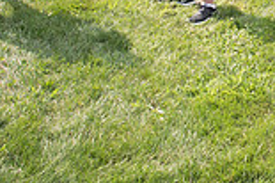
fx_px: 687
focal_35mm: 90
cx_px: 353
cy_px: -122
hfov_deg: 20.7
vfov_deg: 13.9
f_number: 2.8
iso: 200
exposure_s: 1/2000
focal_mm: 24
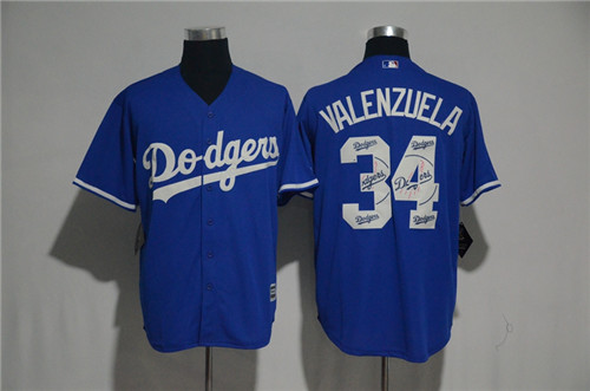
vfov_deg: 18.1
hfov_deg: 27.0
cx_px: 295
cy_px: 196
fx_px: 1226
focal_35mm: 75
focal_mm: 50
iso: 4000
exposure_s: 1/60
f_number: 4.8
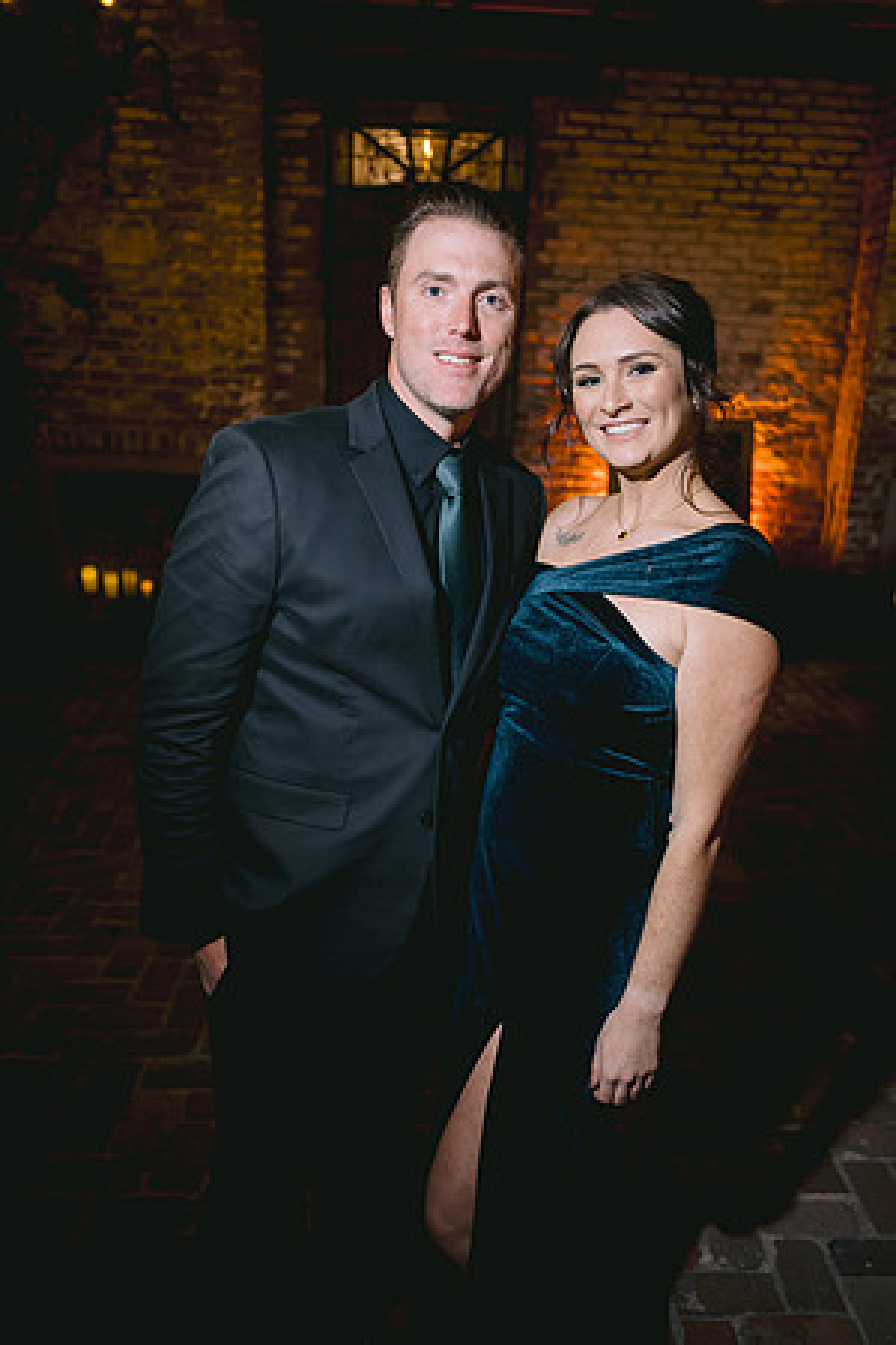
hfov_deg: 46.4
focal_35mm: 28
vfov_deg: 65.5
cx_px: 448
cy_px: 672
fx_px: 1045
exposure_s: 1/60
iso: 1000
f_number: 2.8
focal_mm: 28
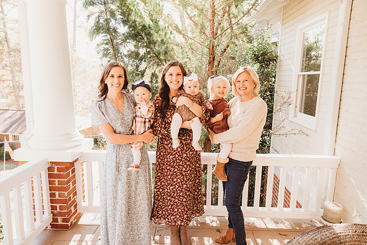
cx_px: 184
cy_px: 122
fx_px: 245
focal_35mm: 24
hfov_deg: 73.7
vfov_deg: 53.2
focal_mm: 24
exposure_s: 1/200
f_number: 4.5
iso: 400
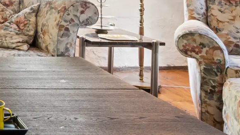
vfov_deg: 19.4
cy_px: -34
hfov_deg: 27.1
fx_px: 367
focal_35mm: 58
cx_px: -108
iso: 200
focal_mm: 11
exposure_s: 1/4
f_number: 8
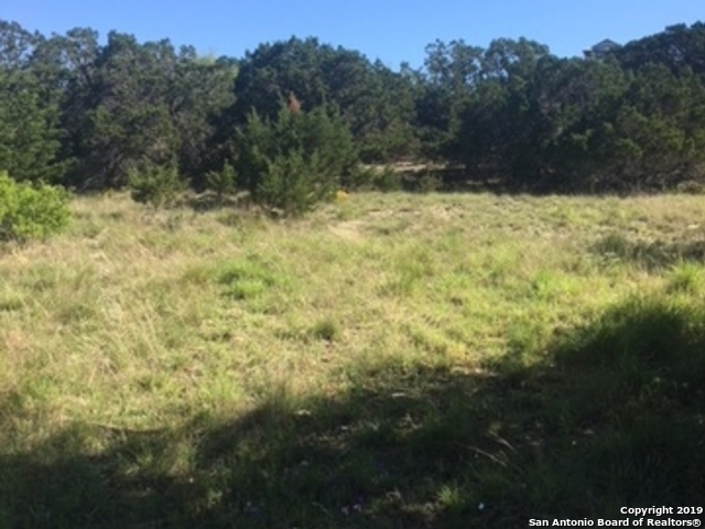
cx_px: 352
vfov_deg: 48.2
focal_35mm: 29
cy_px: 264
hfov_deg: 61.7
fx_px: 591
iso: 25
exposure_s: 1/974
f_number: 2.2
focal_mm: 4.15
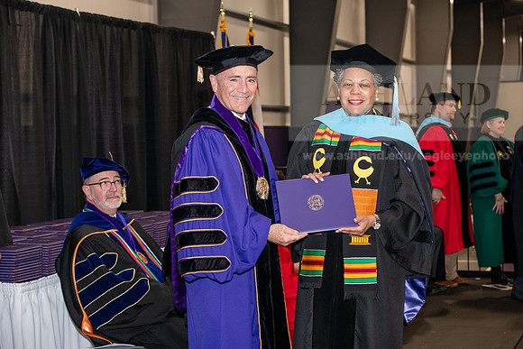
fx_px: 1017
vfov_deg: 19.5
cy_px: 174
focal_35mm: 70
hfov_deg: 28.8
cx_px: 262
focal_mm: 70
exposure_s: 1/200
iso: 2500
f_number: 5.6
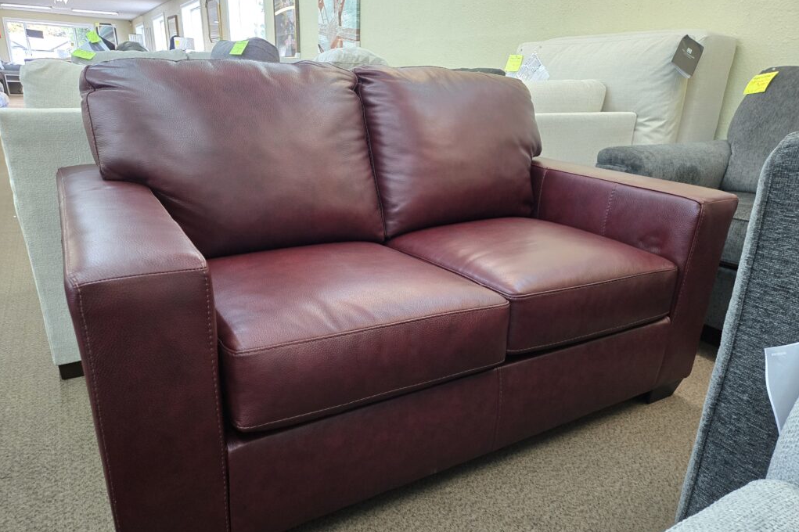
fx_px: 532
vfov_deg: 53.0
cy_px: 291
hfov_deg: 73.8
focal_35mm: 24
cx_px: 399
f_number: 1.8
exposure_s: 1/120
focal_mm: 5.4
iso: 500
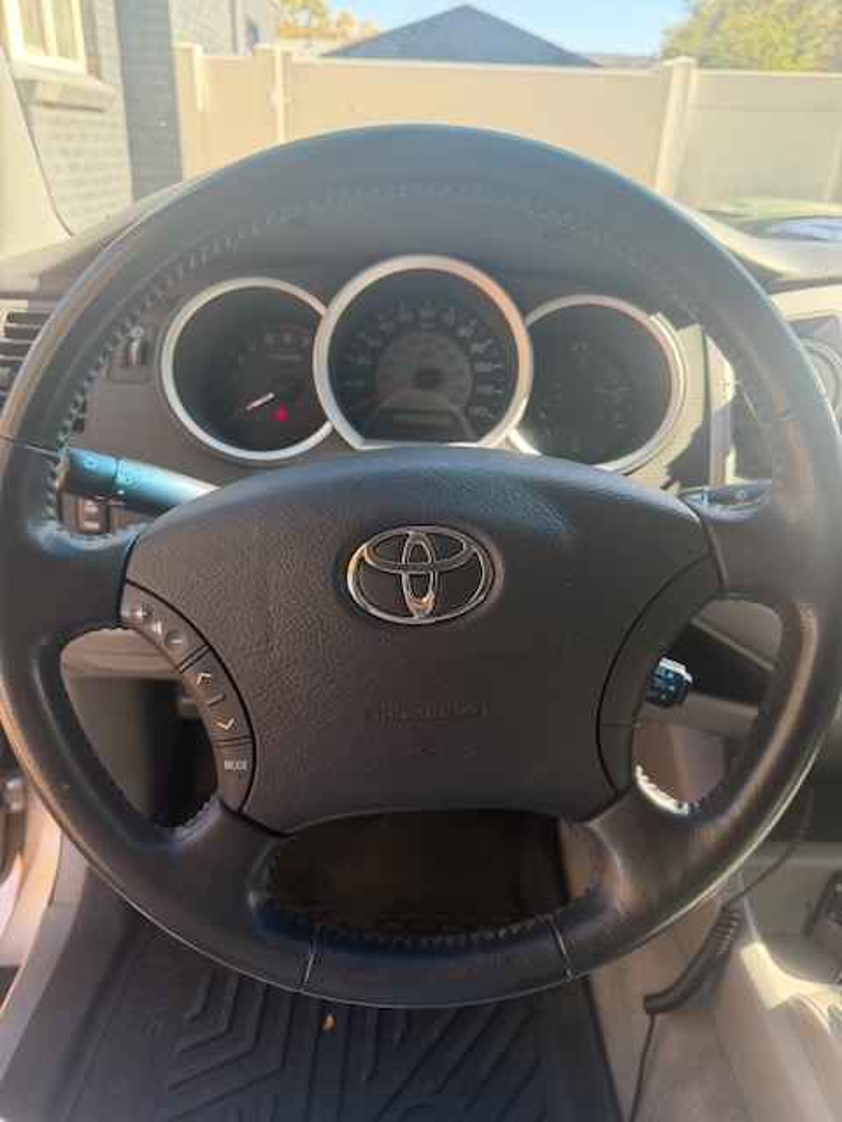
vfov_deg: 71.6
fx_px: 778
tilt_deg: -28.0
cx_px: 421
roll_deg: -2.5
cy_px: 561
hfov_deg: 56.8
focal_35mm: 24
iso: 125
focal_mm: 6.76
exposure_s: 1/199
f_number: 1.78
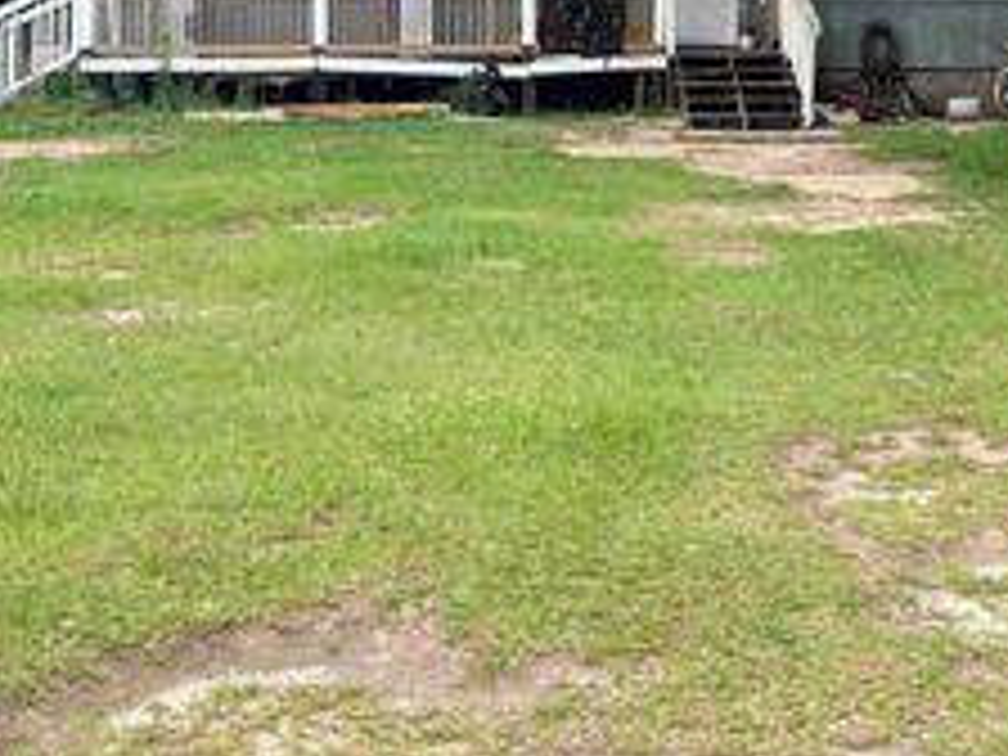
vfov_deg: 23.7
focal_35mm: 58
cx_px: 616
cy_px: -70
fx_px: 1689
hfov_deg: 33.1
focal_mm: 5.96
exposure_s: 1/2451
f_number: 1.6
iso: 50
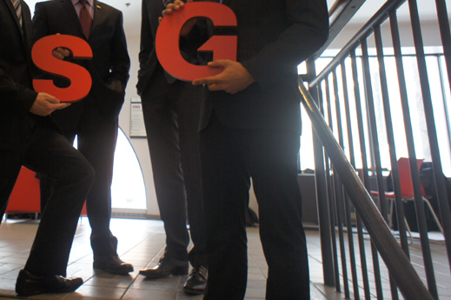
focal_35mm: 37
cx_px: 104
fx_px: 463
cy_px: 83
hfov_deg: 49.5
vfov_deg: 35.2
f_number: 2.8
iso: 500
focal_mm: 16
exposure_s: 1/30
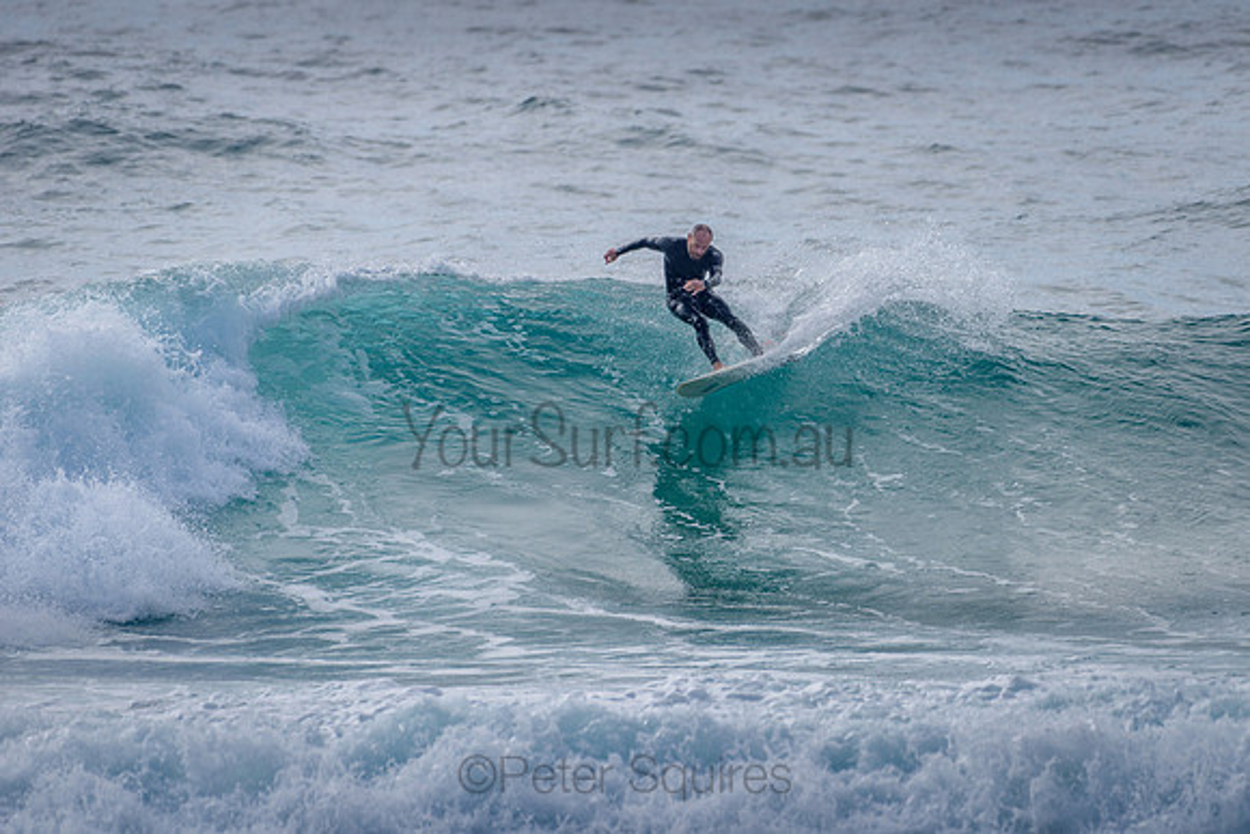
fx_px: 21294
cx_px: 766
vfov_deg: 2.2
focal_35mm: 613
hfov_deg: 3.4
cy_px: 358
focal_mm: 500
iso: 140
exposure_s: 1/2000
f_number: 5.6
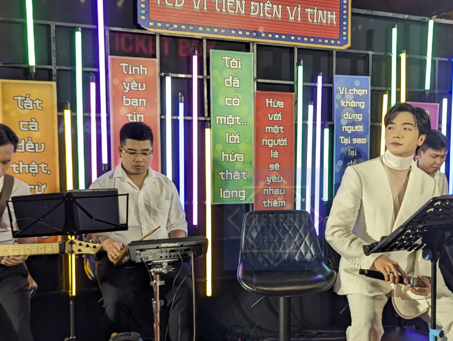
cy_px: 215
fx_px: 603
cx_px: 279
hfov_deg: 40.9
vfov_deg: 31.4
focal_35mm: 46
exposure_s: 1/127
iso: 44
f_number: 1.85
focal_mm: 6.81
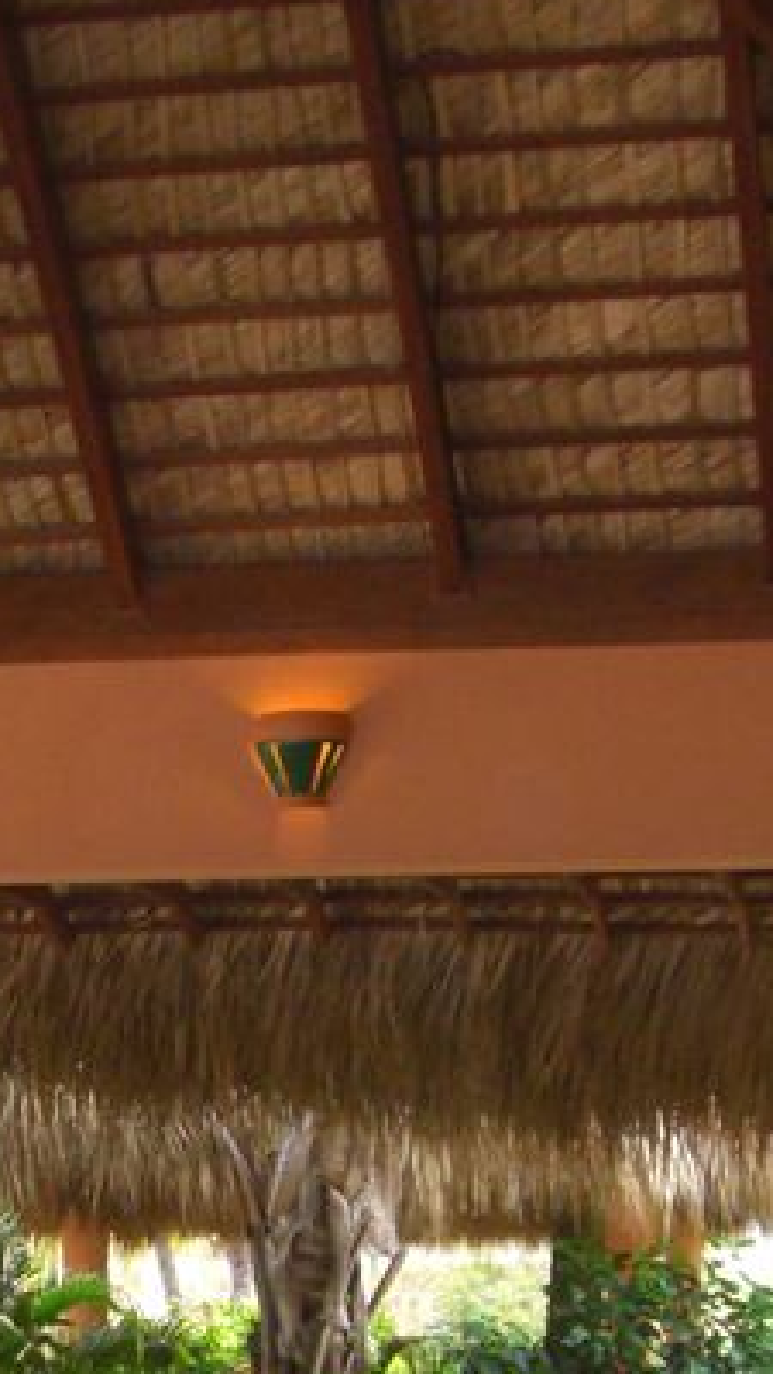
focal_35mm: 106
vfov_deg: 20.0
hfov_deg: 11.3
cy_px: 1072
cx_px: 14
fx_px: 3863
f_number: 2.7
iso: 200
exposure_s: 1/60
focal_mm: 6.2
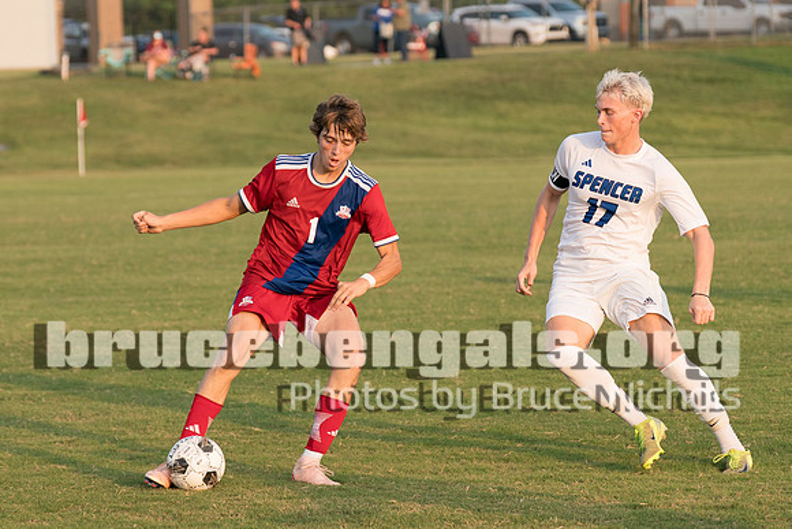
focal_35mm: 171
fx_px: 3772
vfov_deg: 8.0
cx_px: 307
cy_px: 254
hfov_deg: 12.0
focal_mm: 92
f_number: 2.8
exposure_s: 1/1250
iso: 320
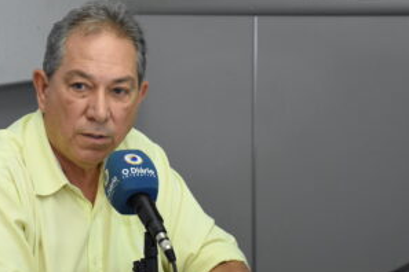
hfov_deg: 16.6
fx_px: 1397
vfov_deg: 11.1
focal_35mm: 123
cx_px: 109
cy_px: 150
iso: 2500
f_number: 4.8
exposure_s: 1/160
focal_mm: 50
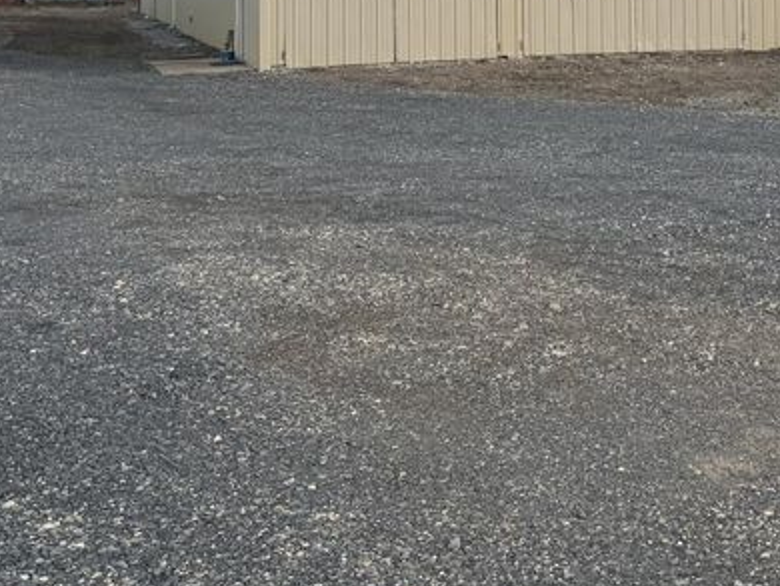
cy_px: -94
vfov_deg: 21.8
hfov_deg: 30.0
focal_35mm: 63
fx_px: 1420
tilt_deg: +1.8
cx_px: 628
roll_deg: +1.0
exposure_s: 1/368
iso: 80
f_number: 1.78
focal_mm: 6.76
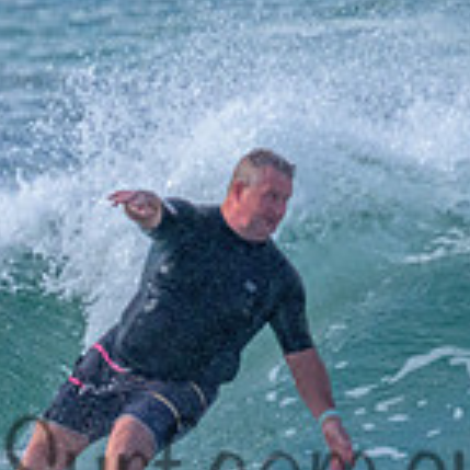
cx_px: 148
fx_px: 42458
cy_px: 439
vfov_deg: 0.6
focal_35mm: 2764
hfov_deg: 0.6
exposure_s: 1/1250
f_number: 11
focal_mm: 800
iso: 3600
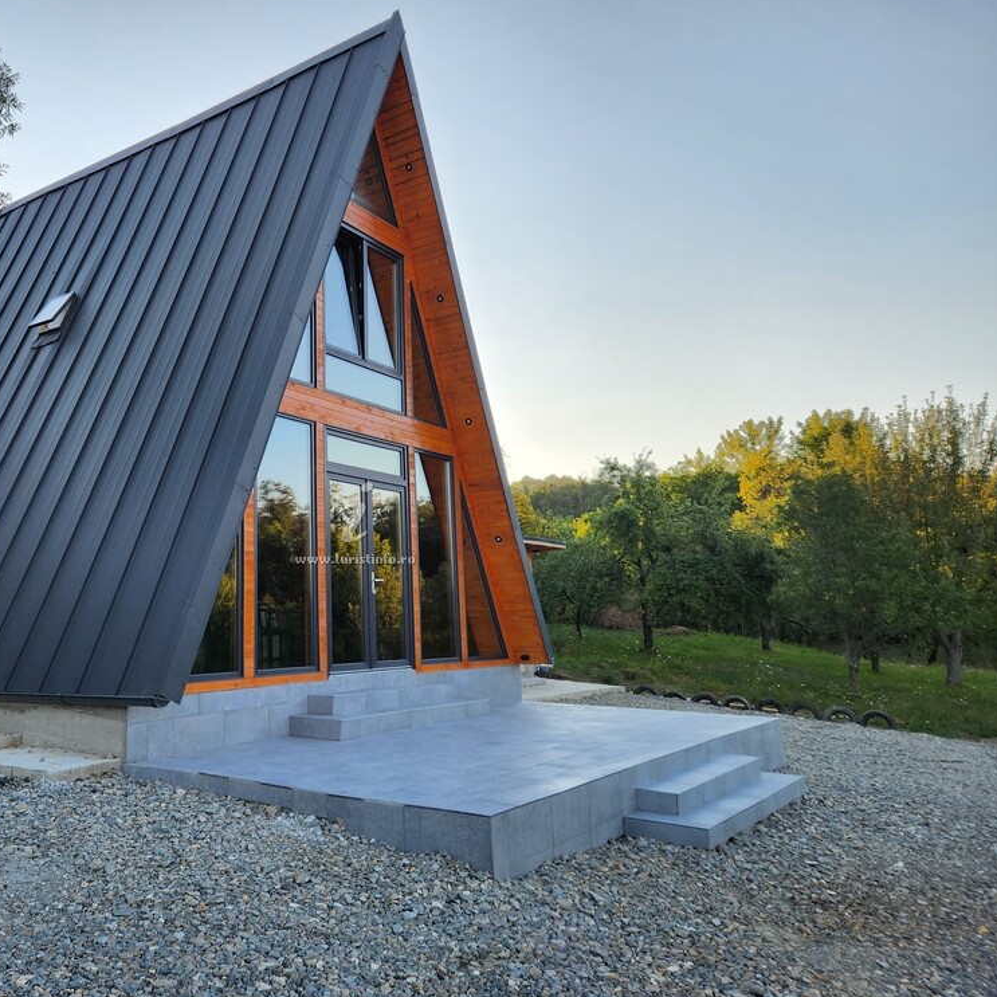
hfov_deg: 56.0
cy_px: 495
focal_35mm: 28
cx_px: 329
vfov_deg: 57.3
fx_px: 912
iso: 20
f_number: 1.8
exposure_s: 1/355
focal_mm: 5.4
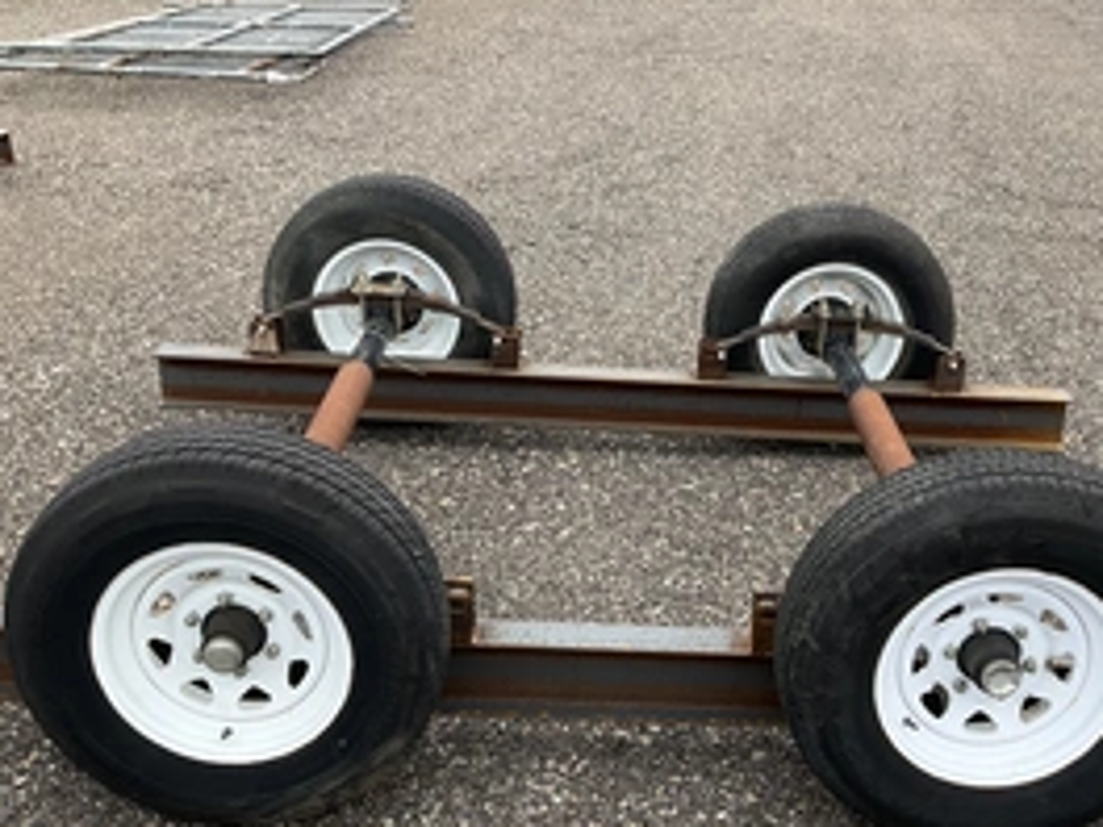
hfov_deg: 42.8
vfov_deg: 32.8
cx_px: 648
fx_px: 1402
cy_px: 501
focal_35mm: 44
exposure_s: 1/719
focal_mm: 3
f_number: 1.8
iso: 25
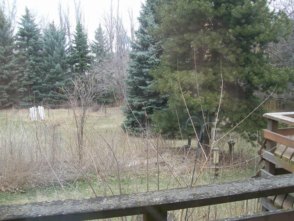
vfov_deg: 39.7
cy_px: 110
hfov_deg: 51.4
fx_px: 306
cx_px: 147
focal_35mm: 36
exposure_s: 1/97.7
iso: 80
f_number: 2.7
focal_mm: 6
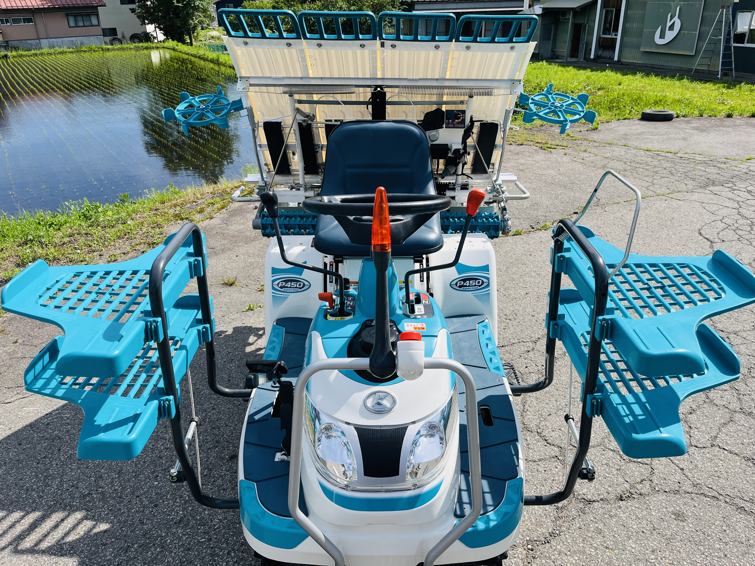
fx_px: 567
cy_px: 283
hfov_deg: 67.3
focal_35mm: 26
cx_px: 378
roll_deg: +1.7
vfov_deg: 53.1
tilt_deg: -26.8
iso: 50
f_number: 1.6
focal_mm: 5.1
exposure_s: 1/3215
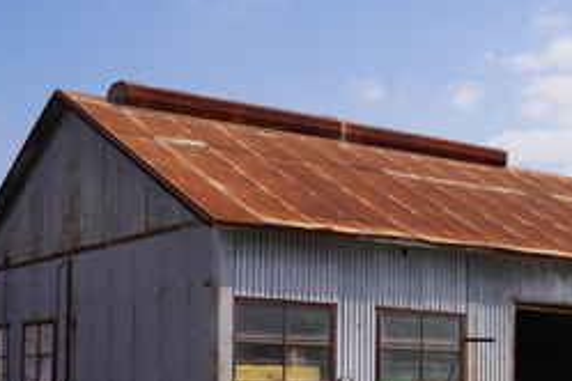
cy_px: 373
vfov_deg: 18.5
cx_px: 558
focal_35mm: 72
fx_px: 1144
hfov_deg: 26.7
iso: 100
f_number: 10
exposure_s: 1/250
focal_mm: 28
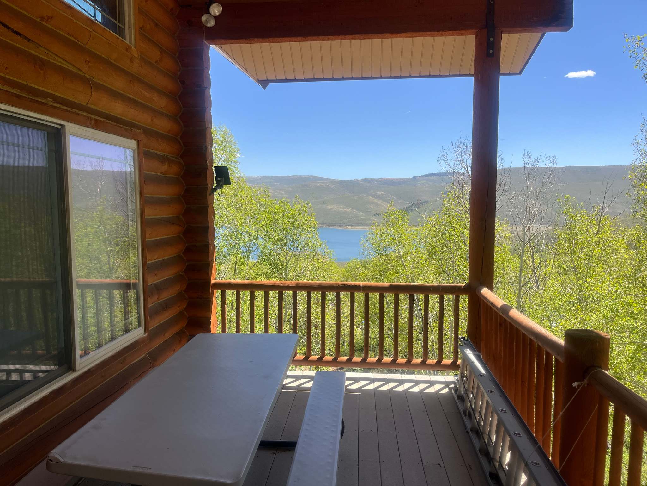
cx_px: 324
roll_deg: +0.3
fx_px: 486
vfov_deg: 53.1
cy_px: 243
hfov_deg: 67.3
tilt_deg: -4.5
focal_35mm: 26
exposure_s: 1/1992
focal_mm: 5.1
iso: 50
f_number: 1.6
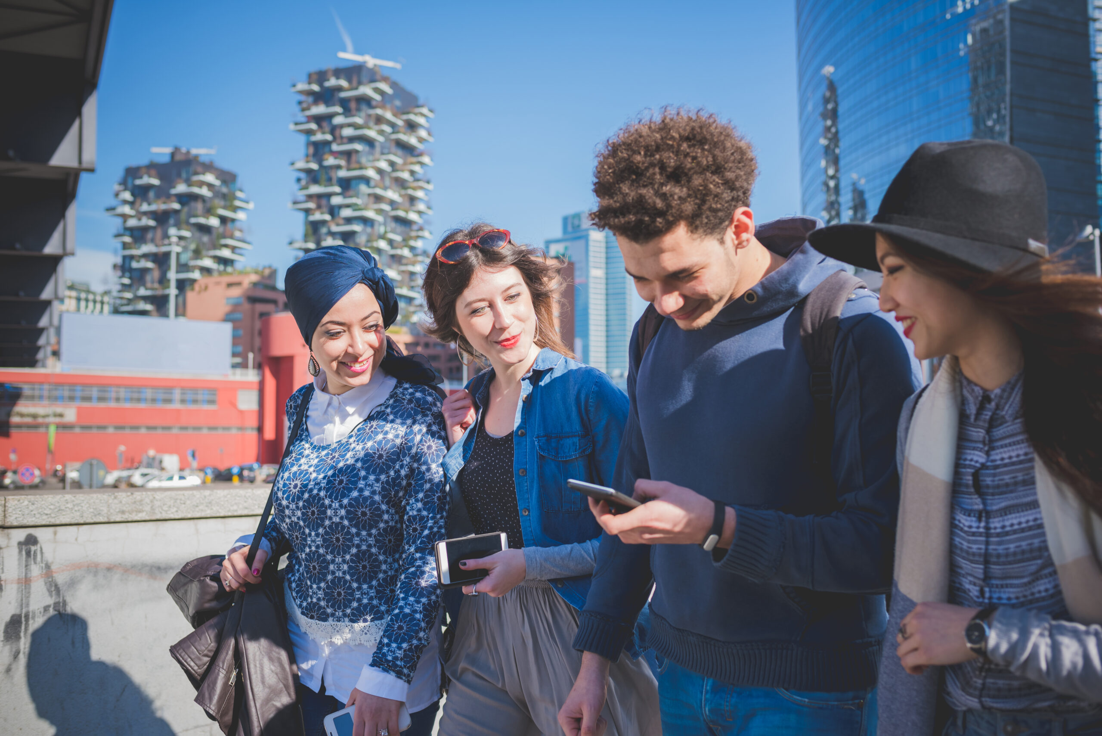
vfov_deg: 37.9
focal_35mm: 35
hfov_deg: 54.4
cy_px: 368
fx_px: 1072
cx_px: 551
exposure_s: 1/1000
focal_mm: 35
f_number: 4
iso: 200
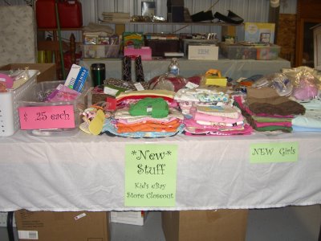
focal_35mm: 38
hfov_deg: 49.0
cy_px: 120
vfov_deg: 37.7
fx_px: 352
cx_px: 160
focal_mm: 7.9
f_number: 2.8
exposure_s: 1/60
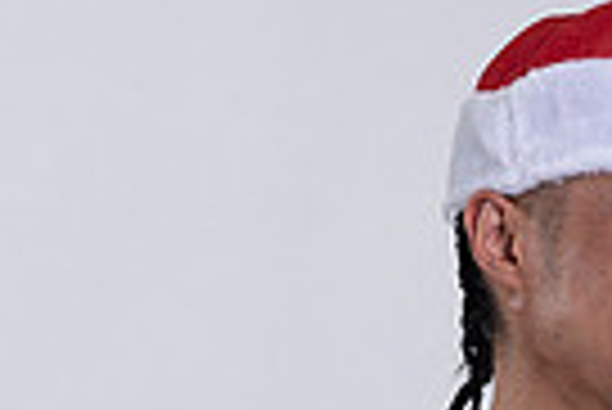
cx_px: 896
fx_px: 6160
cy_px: 818
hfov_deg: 5.6
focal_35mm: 362
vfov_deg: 3.8
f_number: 4
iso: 125
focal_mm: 85
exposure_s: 1/125
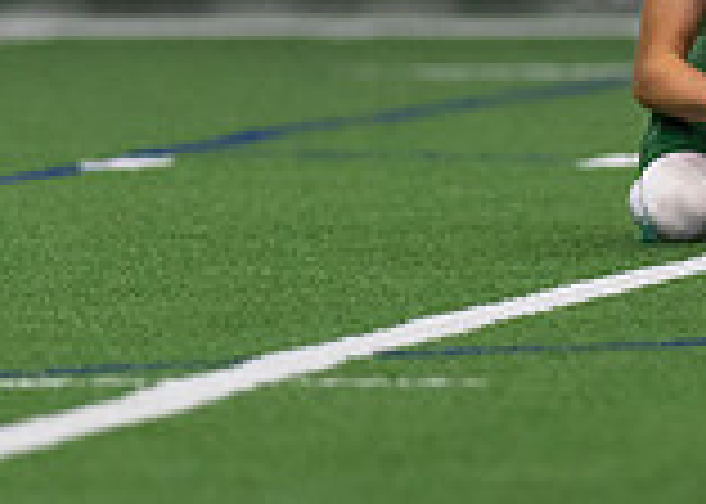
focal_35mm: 899
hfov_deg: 2.2
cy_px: -301
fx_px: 18018
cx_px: 1014
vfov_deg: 1.6
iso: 1000
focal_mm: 135
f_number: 1.8
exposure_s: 1/1250
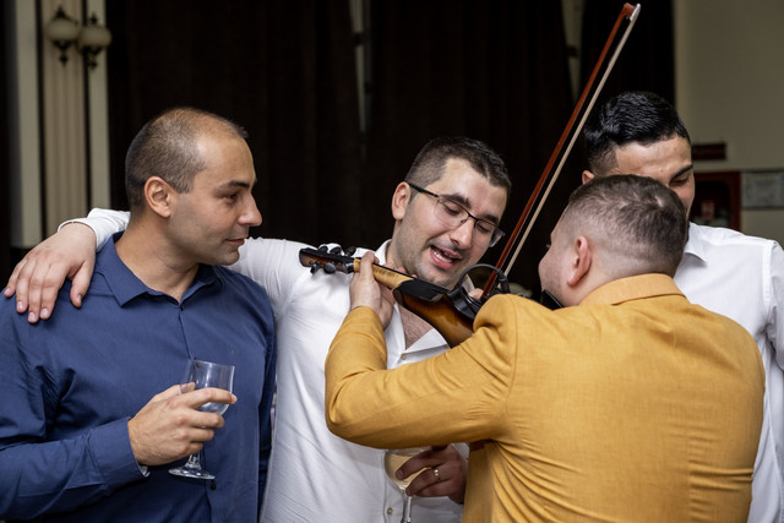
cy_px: 262
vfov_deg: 24.2
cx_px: 392
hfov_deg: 35.6
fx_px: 1220
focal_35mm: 56
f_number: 2.8
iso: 1250
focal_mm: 37.6
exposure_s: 1/160
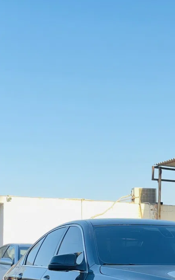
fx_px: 816
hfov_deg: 12.1
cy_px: 204
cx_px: 189
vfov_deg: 19.3
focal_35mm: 107
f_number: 2
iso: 25
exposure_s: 1/179
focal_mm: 6
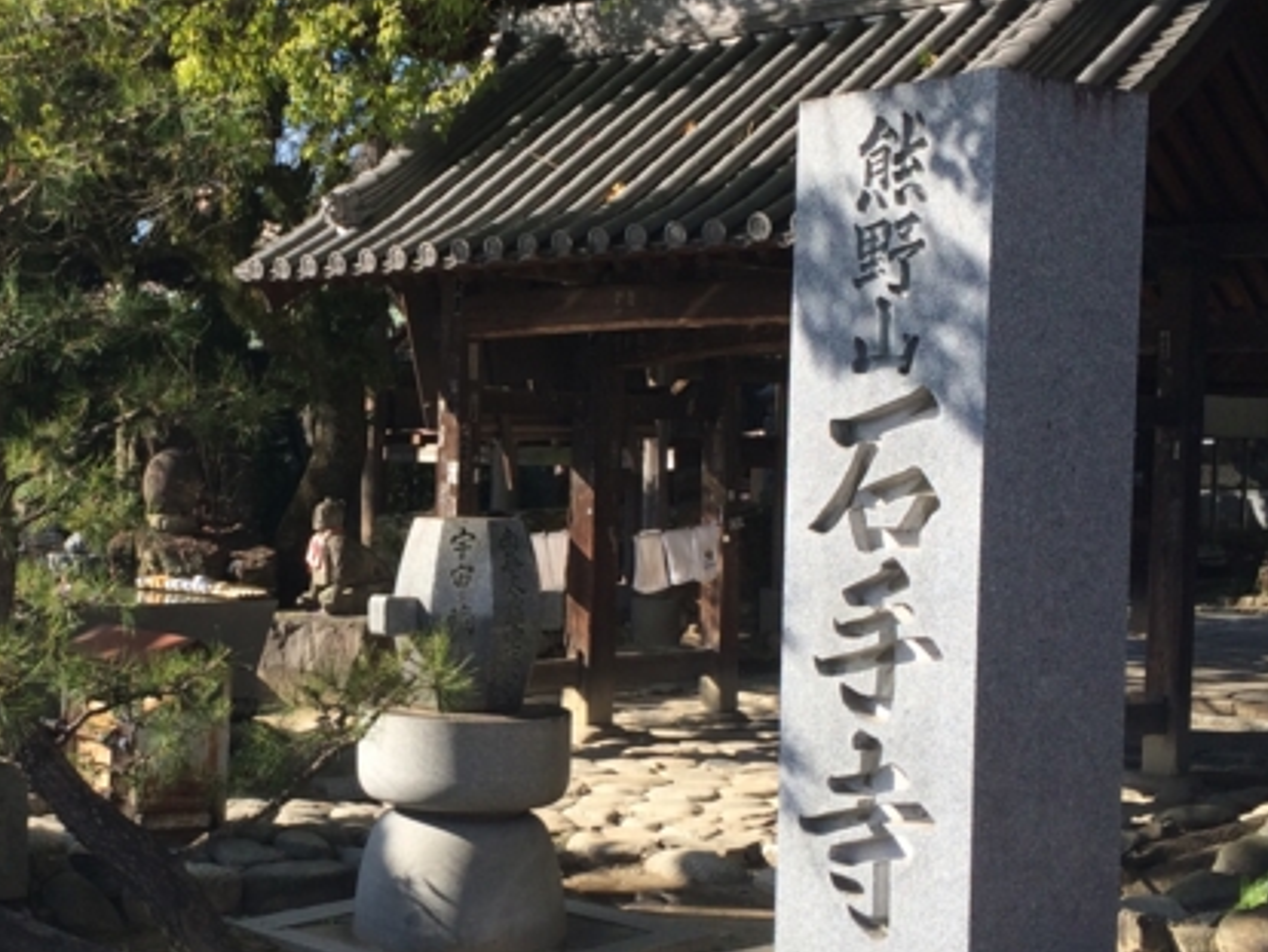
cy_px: 527
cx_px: 306
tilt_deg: -3.9
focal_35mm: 56
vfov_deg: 26.1
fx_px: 2052
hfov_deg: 33.6
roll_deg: +0.0
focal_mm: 4.15
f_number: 2.2
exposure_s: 1/892
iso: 32
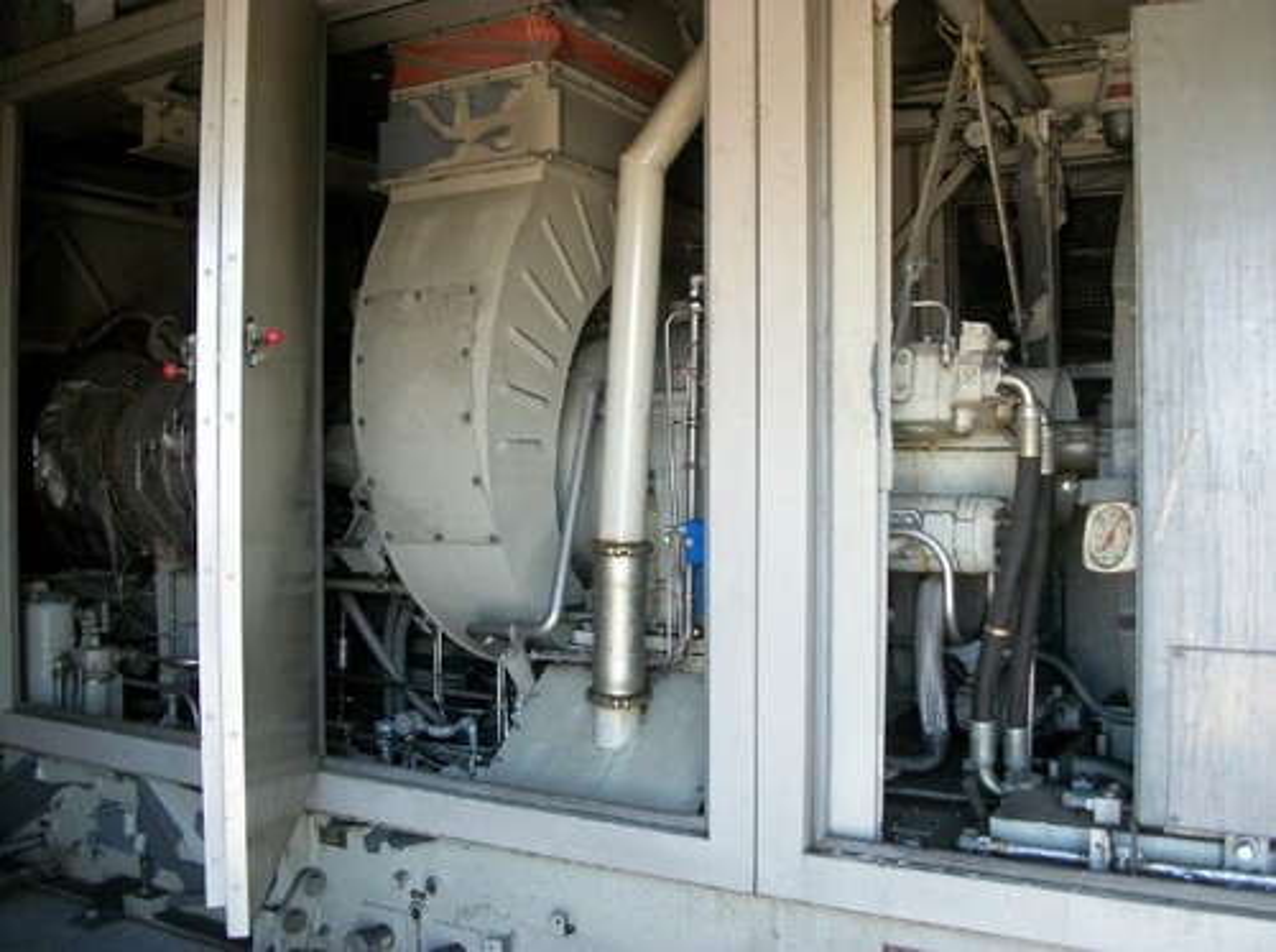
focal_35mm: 32
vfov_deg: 44.0
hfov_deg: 56.9
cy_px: 476
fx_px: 1177
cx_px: 638
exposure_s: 1/40
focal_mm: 5.7
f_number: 2.9
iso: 80
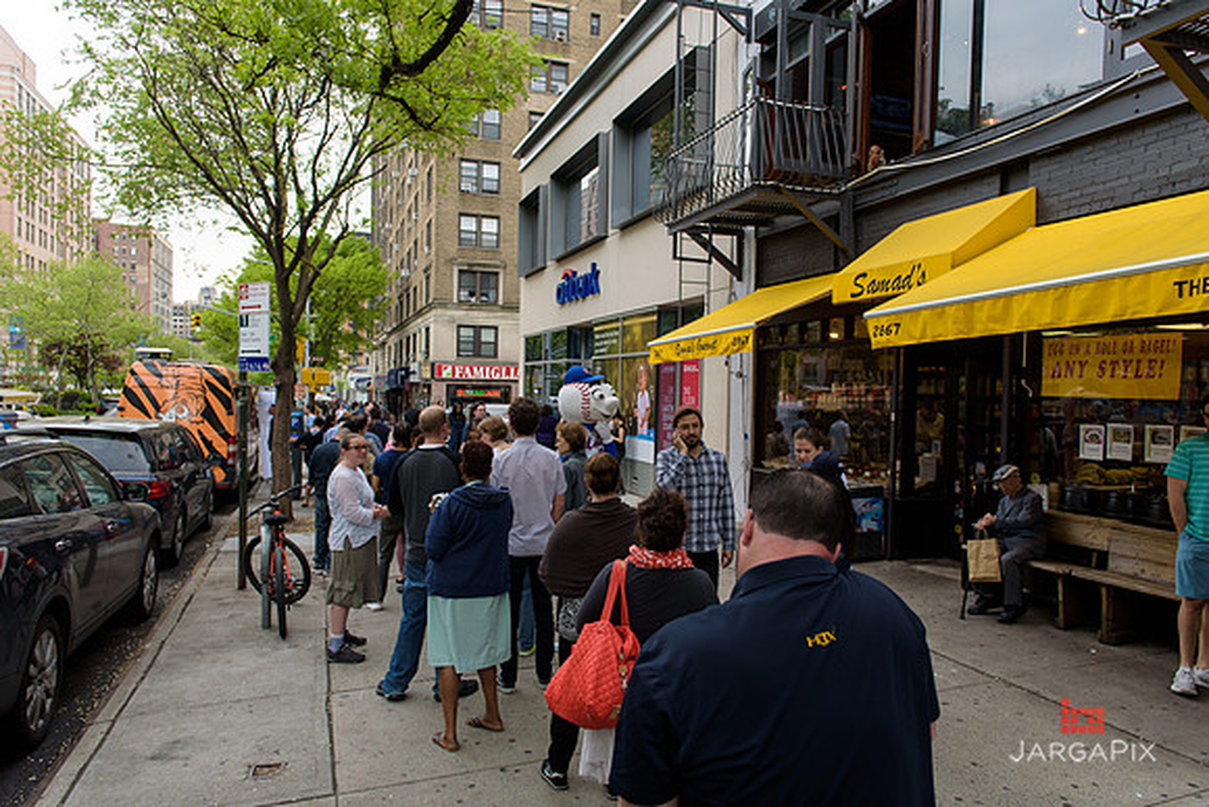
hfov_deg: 73.7
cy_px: 404
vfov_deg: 53.2
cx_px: 604
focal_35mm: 24
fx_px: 806
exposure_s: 1/250
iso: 200
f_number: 4
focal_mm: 24
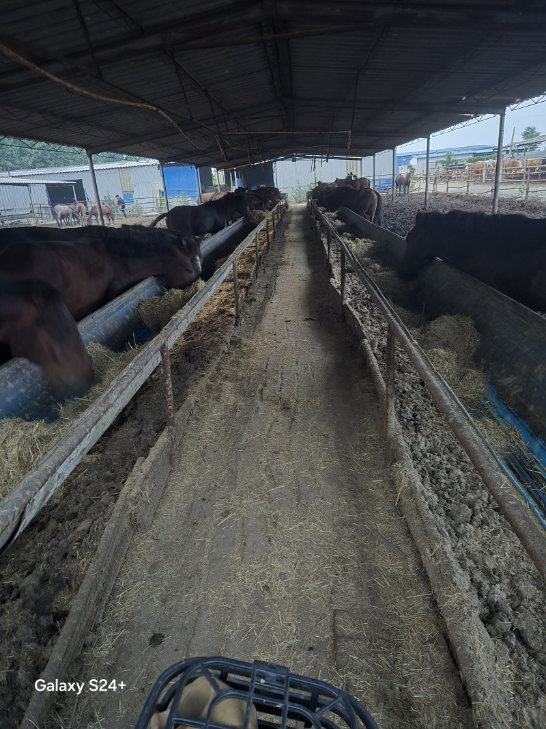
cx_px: 273
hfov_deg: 58.9
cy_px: 364
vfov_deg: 73.9
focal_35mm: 23
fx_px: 484
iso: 2000
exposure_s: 1/20
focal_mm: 5.4
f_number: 1.8
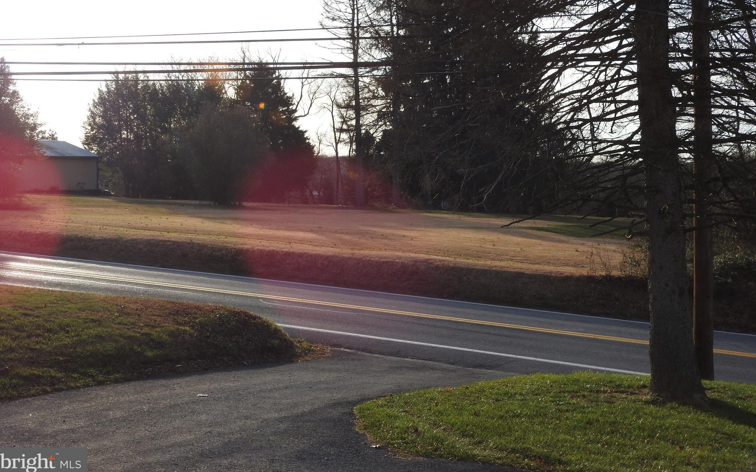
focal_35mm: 54
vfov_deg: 23.9
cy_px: 190
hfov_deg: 37.5
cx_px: 378
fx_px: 1113
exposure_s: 1/800
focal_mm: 9
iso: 100
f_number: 4
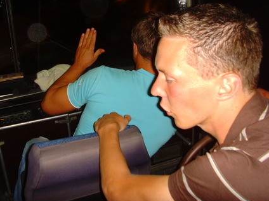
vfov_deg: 31.5
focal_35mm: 46
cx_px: 128
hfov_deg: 41.2
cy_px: 86
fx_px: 357
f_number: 3.5
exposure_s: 1/45
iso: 200
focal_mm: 6.6
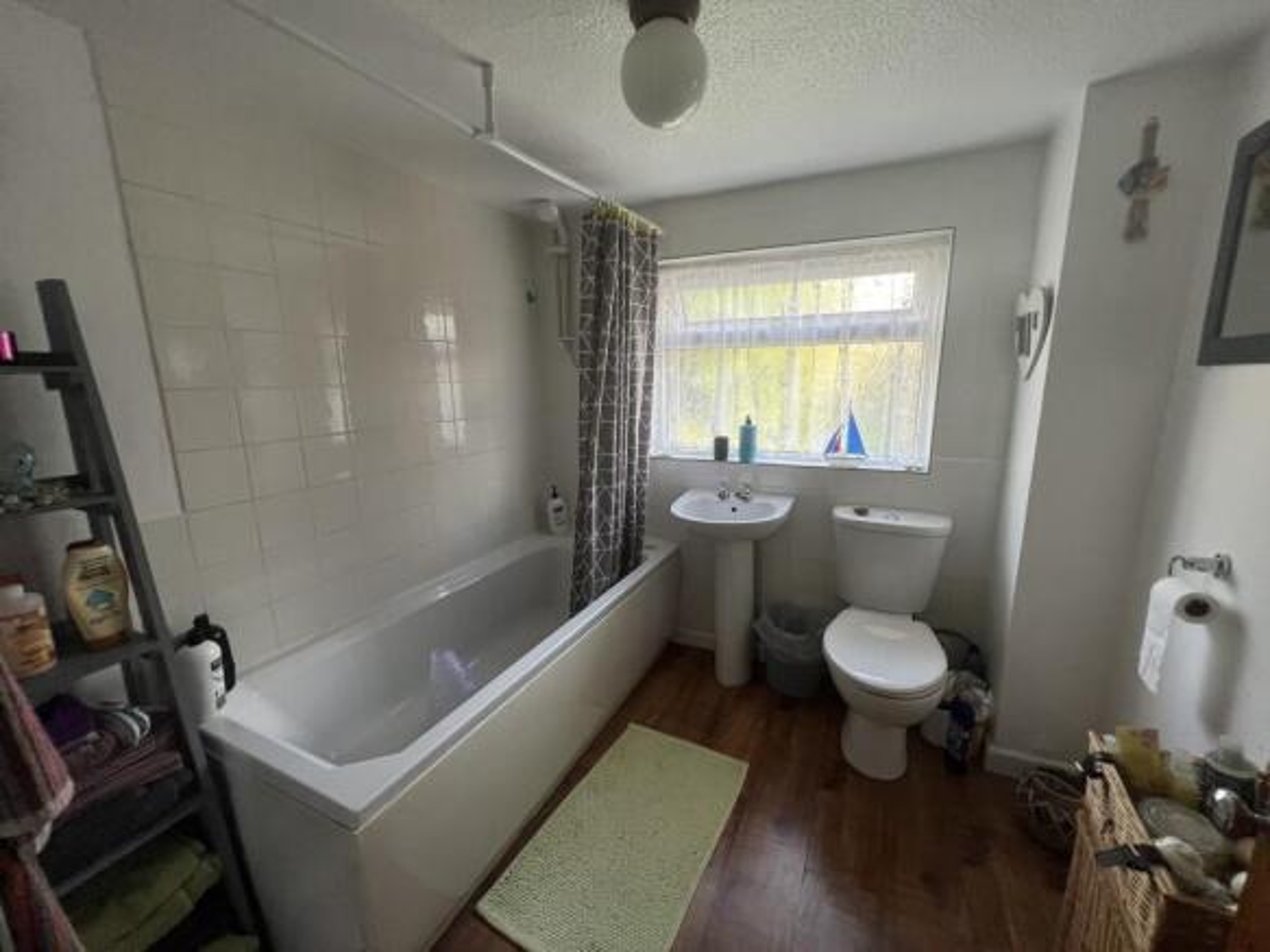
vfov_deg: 89.9
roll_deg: +1.1
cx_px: 635
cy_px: 476
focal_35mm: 13
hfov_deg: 106.2
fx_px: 477
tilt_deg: -12.3
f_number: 1.8
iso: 125
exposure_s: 1/99
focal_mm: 1.57
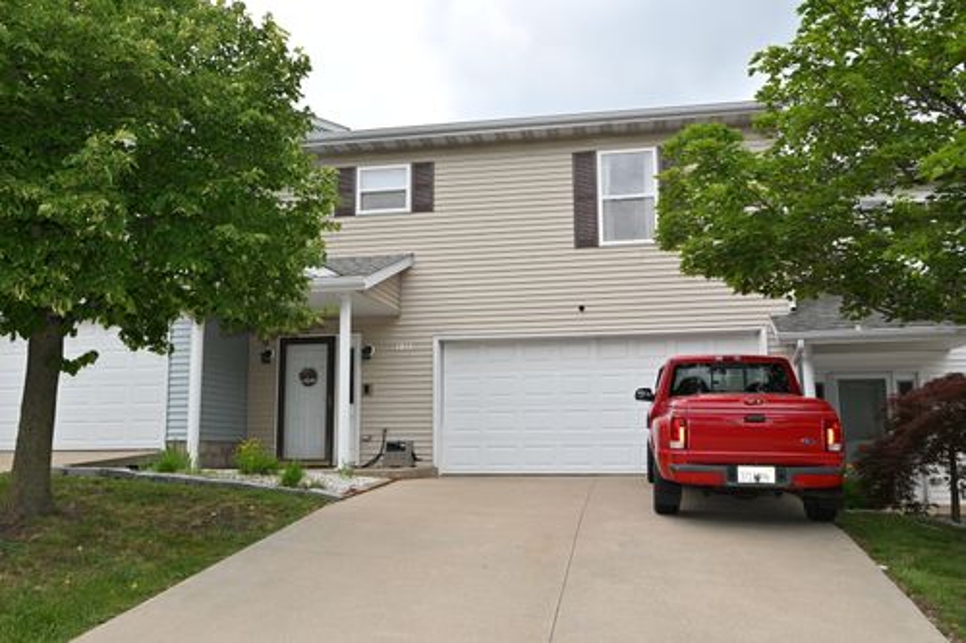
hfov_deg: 58.4
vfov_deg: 40.8
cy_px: 322
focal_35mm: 32
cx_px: 483
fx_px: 865
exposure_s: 1/200
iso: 100
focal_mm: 21.5
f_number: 7.1
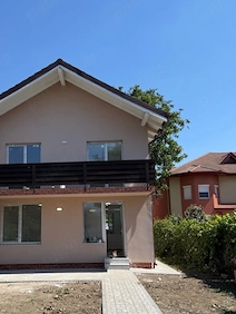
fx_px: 309
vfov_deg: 53.7
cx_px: 83
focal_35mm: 34
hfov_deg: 41.4
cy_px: 180
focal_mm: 6.76
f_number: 1.78
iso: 80
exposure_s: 1/4405
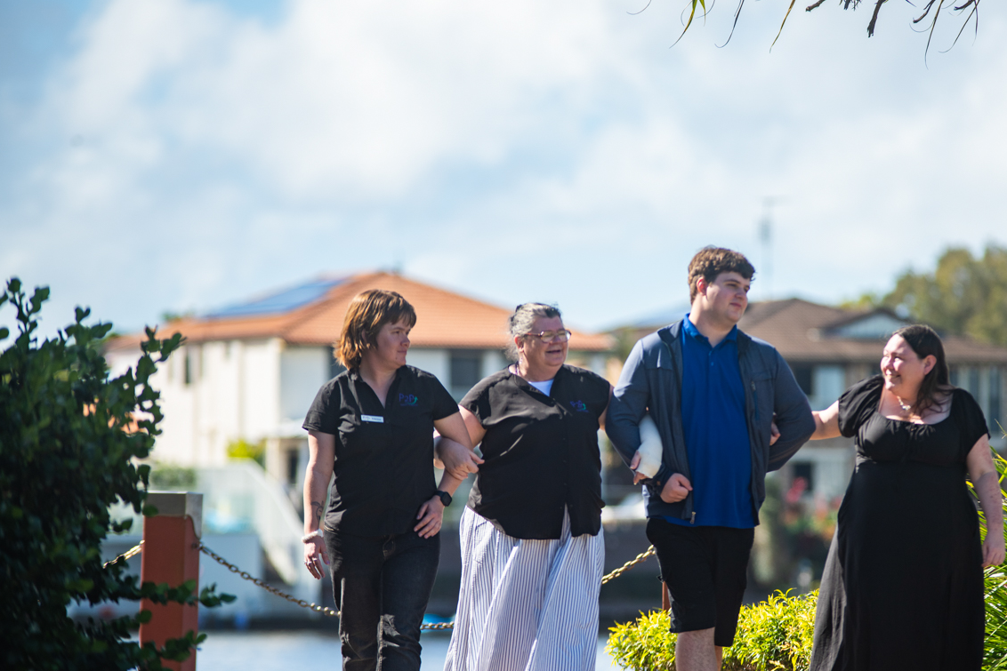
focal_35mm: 265
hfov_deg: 7.8
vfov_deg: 5.2
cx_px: 661
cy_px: 397
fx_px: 7413
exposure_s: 1/1250
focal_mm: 200
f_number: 2.8
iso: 125
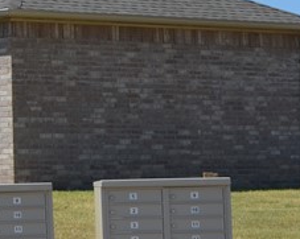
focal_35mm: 216
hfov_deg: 8.3
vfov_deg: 7.1
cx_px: -406
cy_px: 50
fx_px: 1915
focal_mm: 32
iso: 100
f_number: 8
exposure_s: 1/250
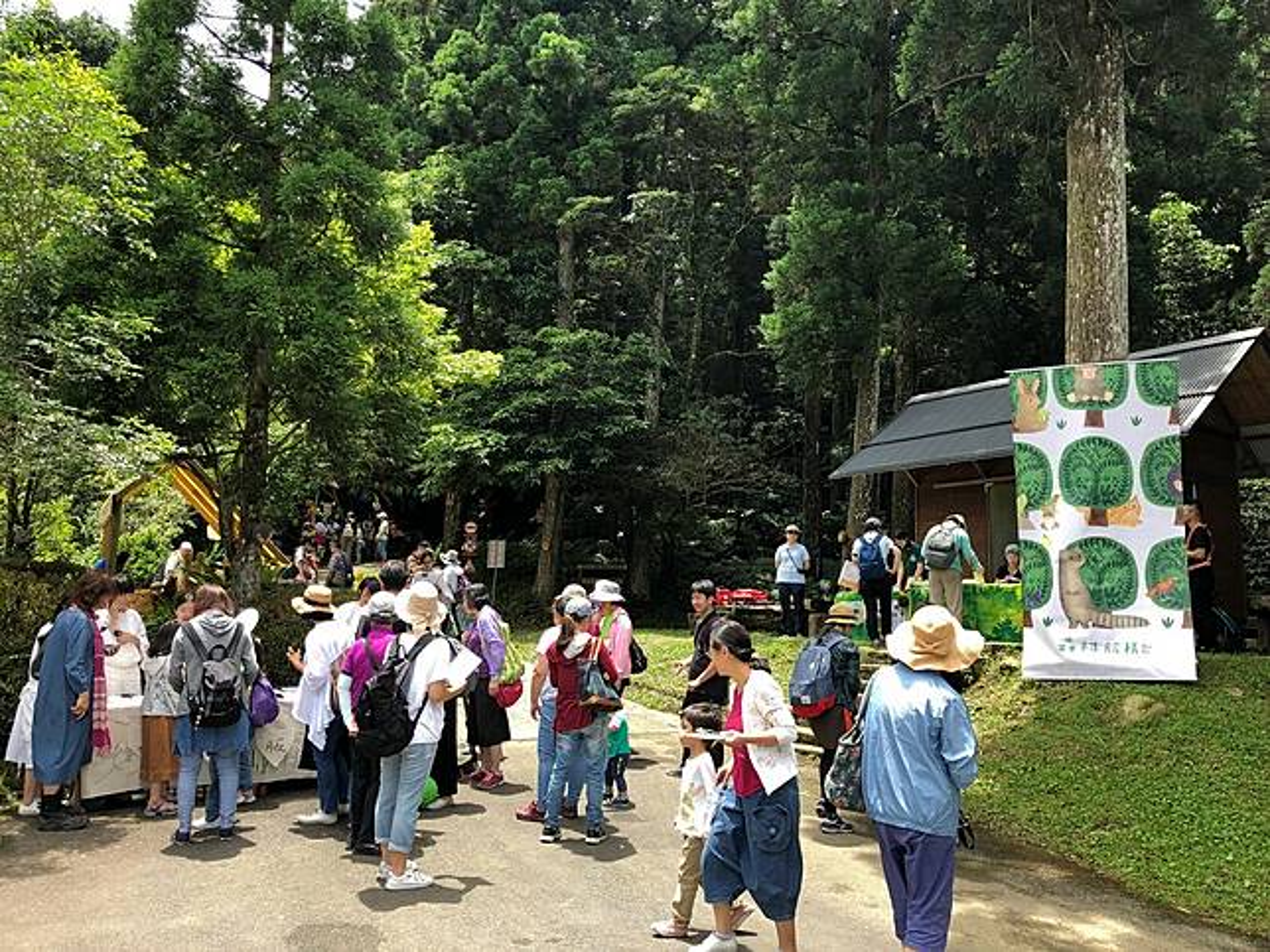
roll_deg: +0.3
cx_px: 635
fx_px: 1027
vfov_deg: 49.7
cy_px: 476
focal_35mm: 28
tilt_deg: +8.2
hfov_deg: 63.4
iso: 20
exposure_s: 1/432
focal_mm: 4
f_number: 1.8
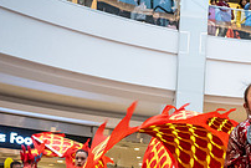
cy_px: 187
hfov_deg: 26.3
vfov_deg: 18.9
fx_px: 481
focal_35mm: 69
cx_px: 293
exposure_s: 1/400
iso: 4000
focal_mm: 24
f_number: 4
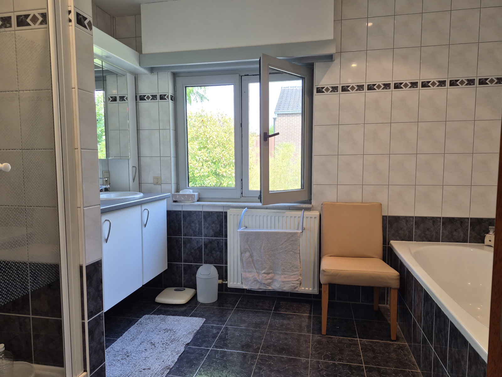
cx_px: 251
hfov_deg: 73.9
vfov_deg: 58.9
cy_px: 188
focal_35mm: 23
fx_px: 334
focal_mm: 5.4
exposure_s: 1/100
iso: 80
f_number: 1.8
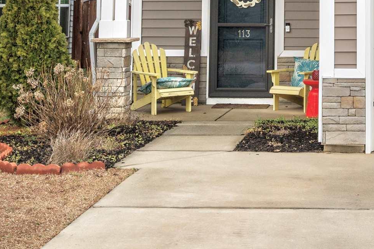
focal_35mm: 95
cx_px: 366
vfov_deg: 13.5
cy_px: -127
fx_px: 986
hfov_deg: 20.8
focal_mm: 30
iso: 320
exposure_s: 1/400
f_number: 8
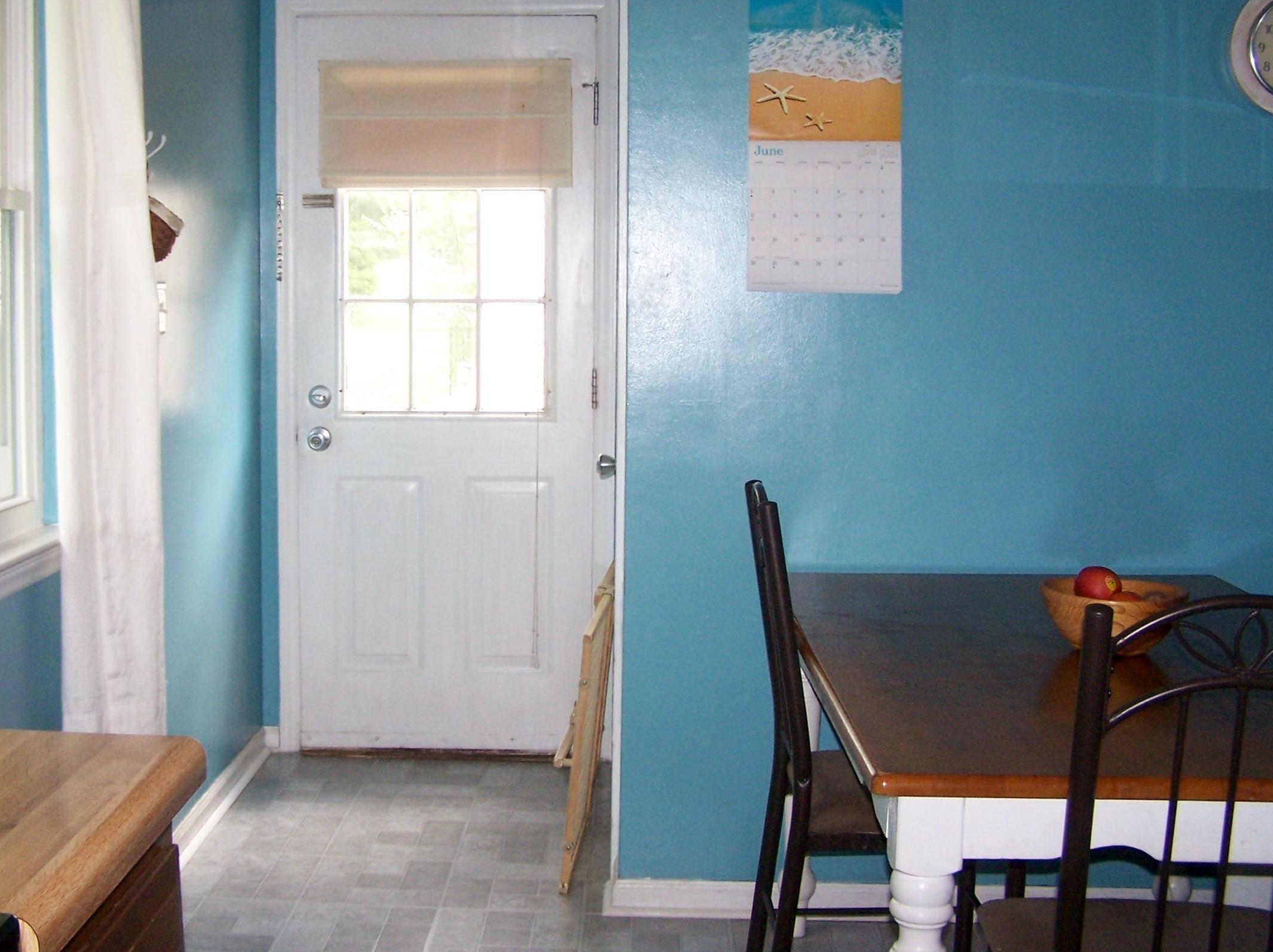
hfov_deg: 41.1
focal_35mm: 46
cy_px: 450
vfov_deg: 31.5
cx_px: 529
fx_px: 1690
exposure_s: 1/60
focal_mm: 6.3
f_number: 2.8
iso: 140
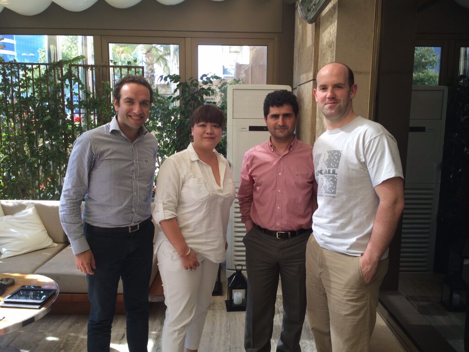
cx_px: 234
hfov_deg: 60.0
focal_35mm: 30
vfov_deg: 46.8
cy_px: 176
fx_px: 406
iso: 40
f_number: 2.2
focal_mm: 4.12
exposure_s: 1/120
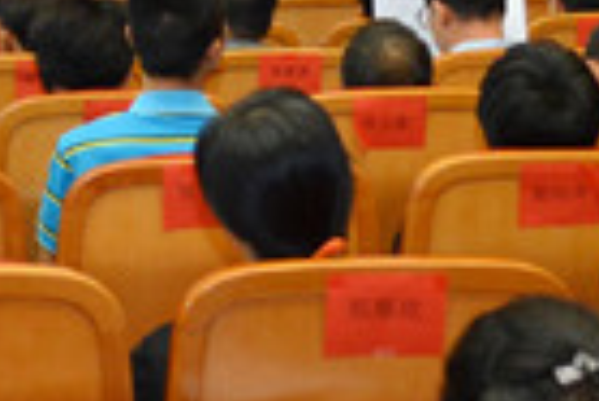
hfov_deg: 19.0
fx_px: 1616
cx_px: -241
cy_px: -222
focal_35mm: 97
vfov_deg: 13.3
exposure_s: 1/60
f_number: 4
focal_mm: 18
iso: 800
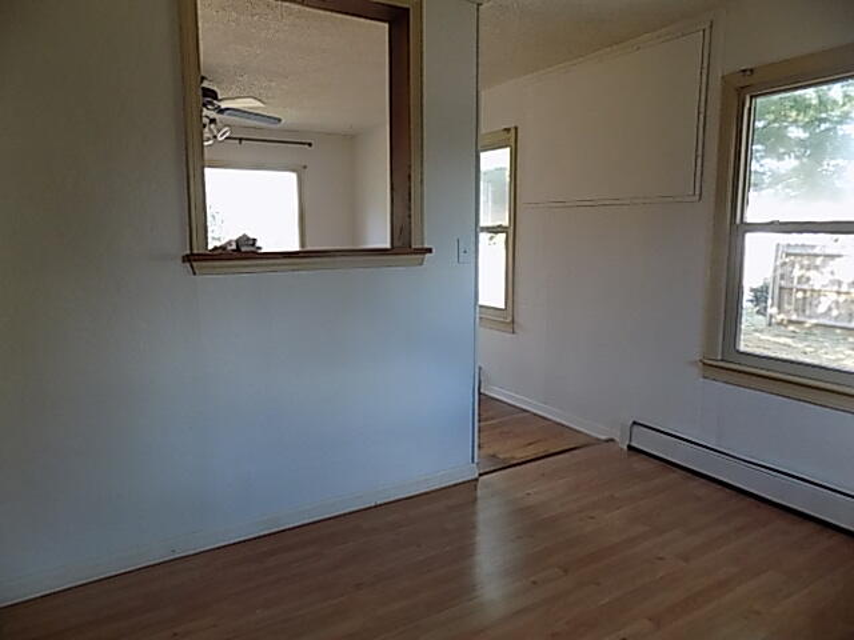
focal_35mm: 23
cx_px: 427
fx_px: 567
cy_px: 320
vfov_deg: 58.9
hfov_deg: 73.9
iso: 180
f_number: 3.1
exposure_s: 1/30
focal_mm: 4
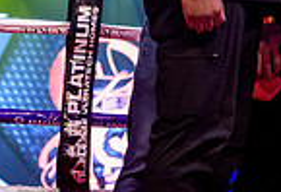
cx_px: 618
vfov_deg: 7.2
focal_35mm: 189
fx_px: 1486
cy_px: -138
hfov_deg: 9.8
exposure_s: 1/80
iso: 2000
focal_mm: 40
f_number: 2.8
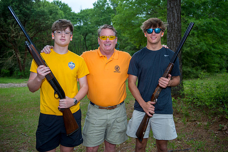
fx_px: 222
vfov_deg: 37.8
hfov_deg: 54.5
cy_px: 76
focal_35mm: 35
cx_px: 114
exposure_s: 1/80
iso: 640
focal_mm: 35
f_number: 3.2
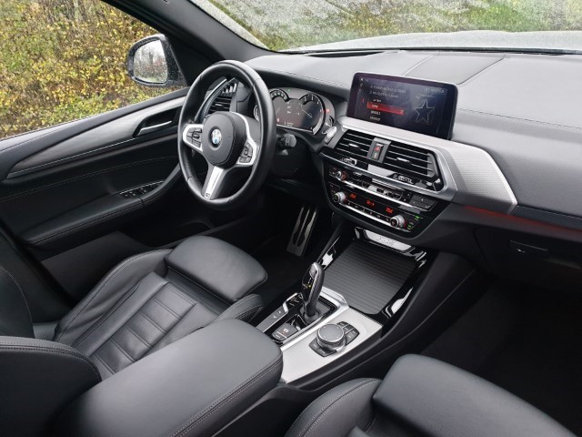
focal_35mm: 26
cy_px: 218
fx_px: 437
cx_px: 291
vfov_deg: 53.1
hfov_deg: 67.3
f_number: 1.5
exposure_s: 1/30
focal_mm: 4.3
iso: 250
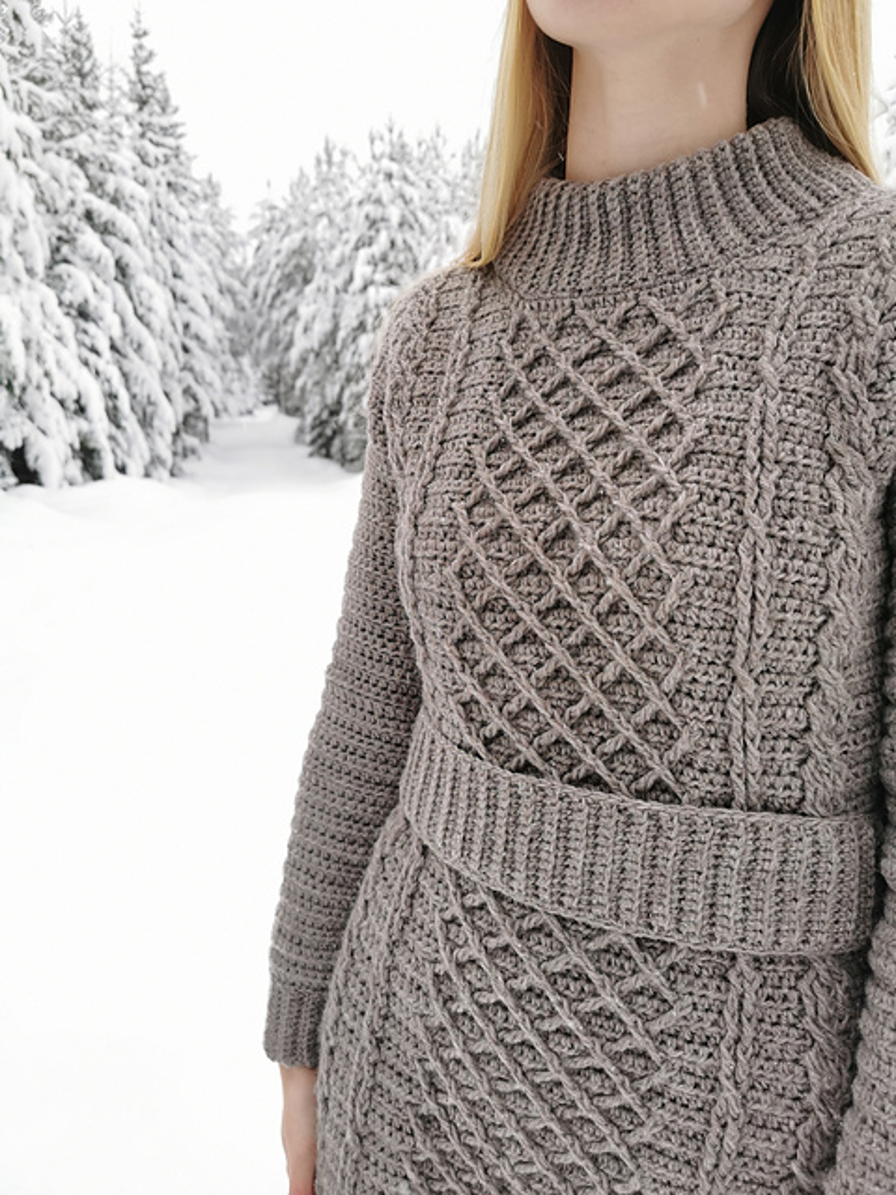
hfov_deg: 51.4
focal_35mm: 27
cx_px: 448
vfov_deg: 65.3
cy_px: 598
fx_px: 932
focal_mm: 5.56
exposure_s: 1/168
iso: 50
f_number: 1.6
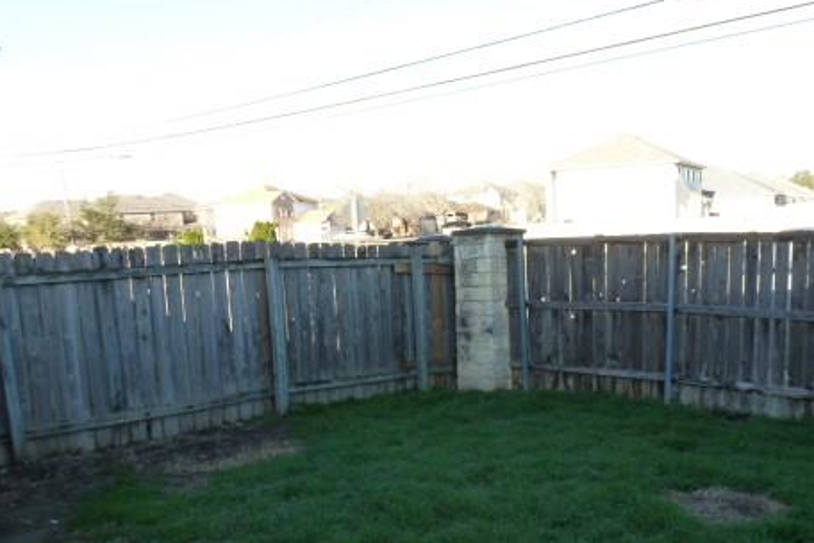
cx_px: 507
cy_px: 361
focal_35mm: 35
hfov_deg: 53.9
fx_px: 791
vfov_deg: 37.5
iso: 160
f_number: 4
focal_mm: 4.3
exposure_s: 1/100
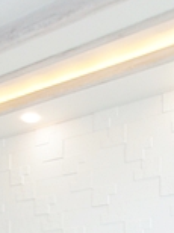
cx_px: 42
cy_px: 310
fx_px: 504
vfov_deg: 22.9
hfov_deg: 19.4
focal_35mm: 75
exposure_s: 1/160
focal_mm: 10
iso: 800
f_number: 3.5
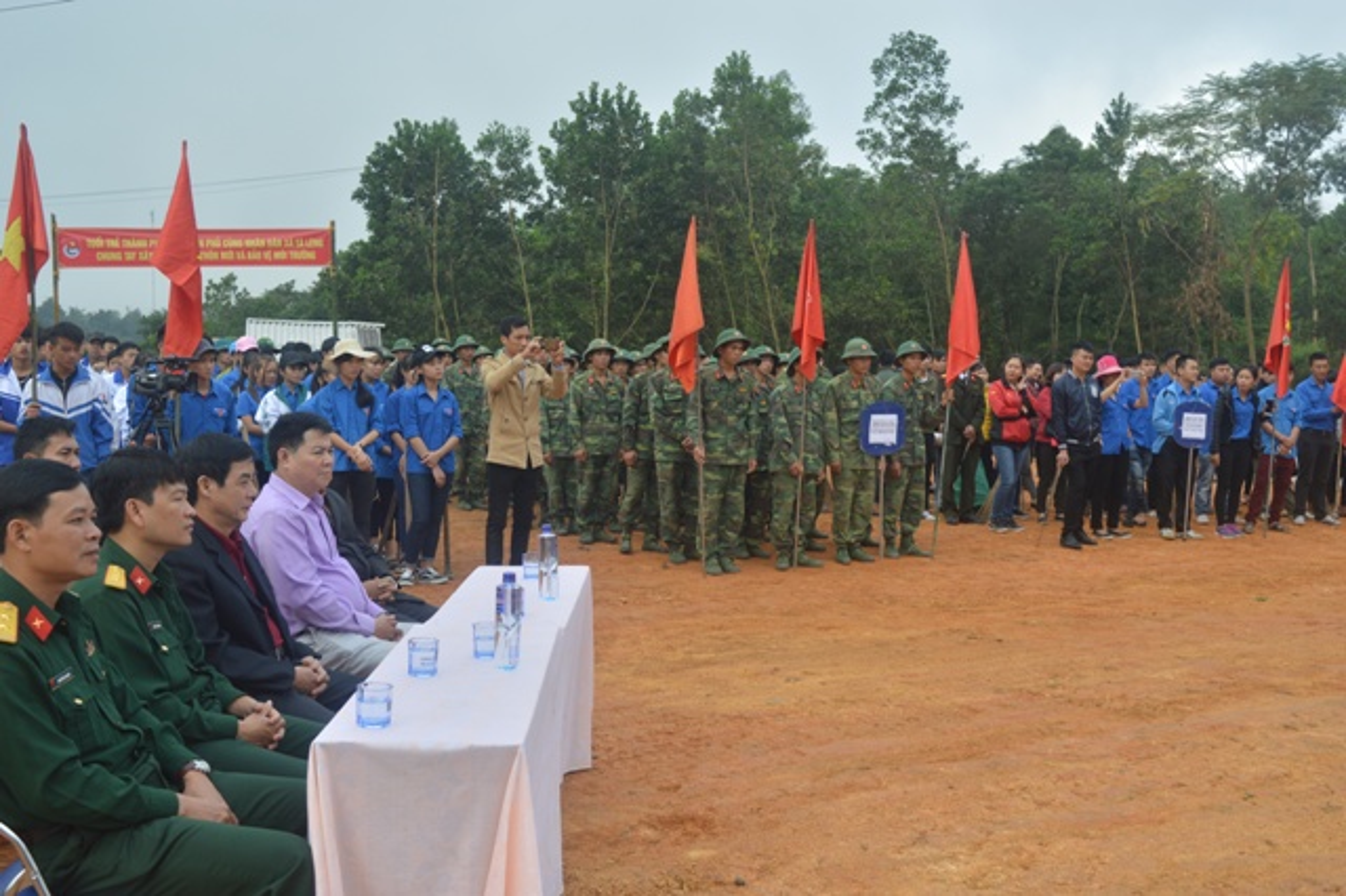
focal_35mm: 39
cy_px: 448
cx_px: 673
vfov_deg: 34.2
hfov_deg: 49.6
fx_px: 1457
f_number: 6.3
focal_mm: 26
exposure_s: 1/160
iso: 100
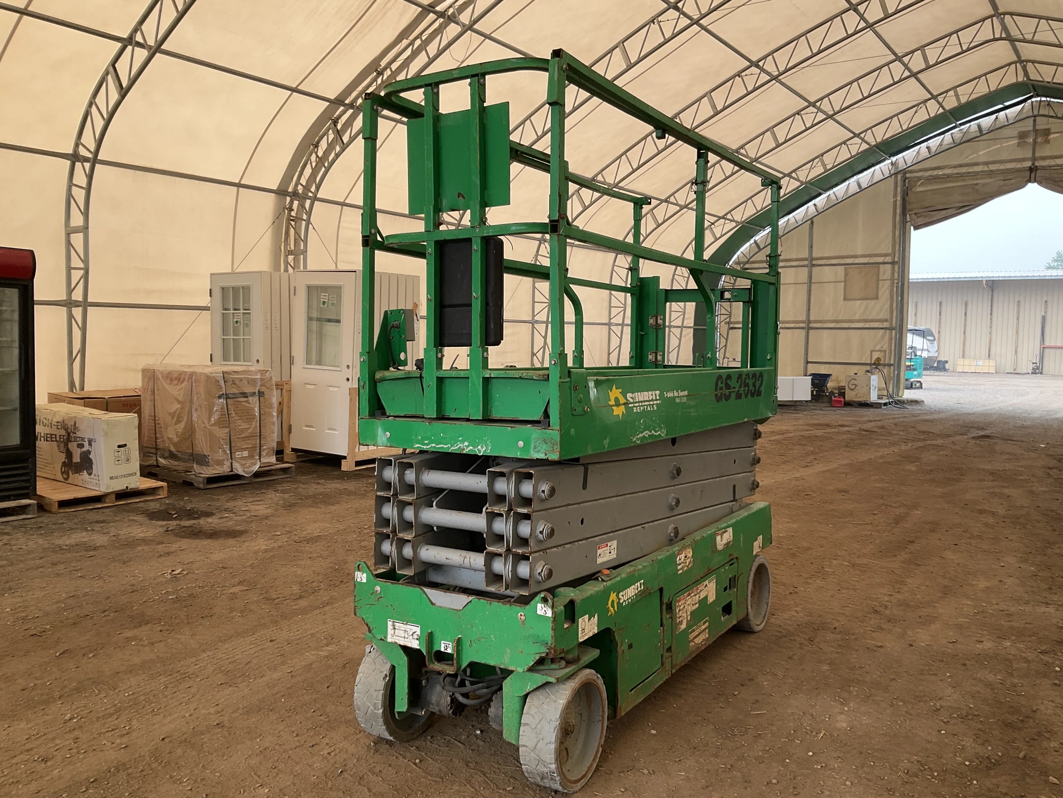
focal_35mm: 29
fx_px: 891
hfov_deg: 61.7
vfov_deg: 48.2
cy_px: 399
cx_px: 532
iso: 20
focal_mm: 3
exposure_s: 1/169
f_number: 1.8
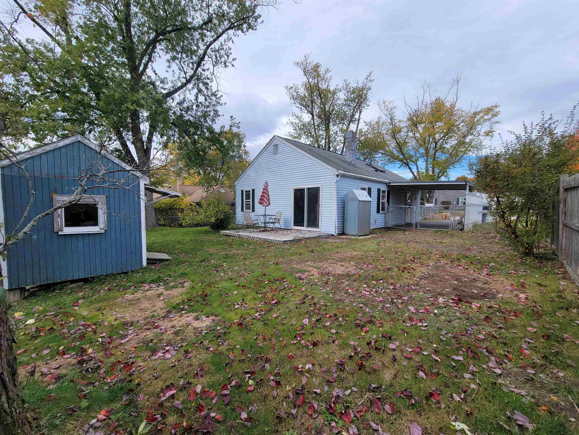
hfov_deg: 106.2
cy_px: 218
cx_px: 290
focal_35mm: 13
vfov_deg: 89.9
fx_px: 217
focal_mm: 2.2
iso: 50
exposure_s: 1/854
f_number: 2.2
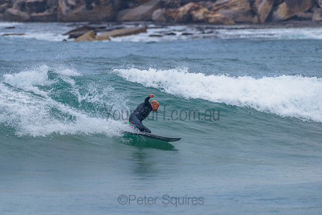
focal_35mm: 613
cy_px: 107
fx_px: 5481
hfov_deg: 3.4
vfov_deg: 2.2
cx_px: 125
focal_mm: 500
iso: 450
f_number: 5.6
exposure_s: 1/2000
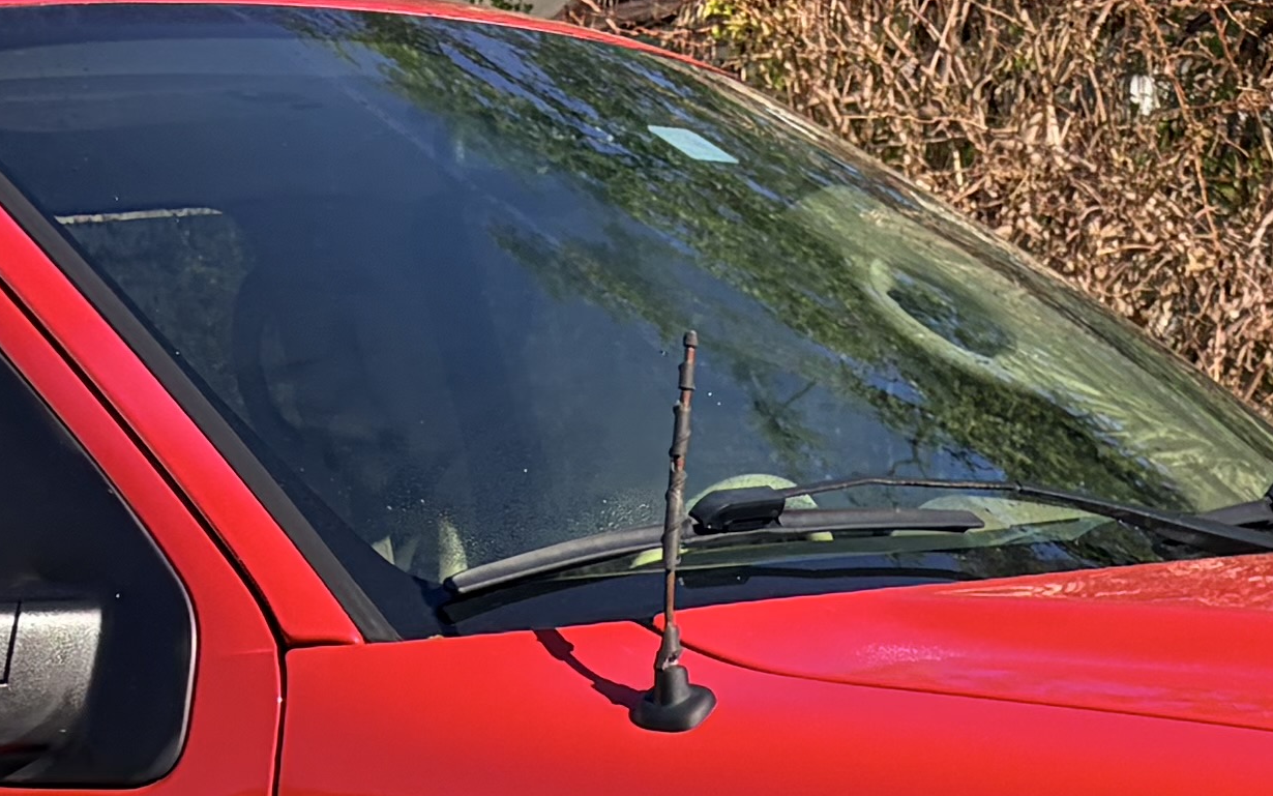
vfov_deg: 9.5
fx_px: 4441
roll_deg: +4.9
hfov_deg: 16.2
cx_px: 247
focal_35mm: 128
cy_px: 1680
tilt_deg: -11.5
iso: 64
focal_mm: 5.96
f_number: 1.6
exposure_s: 1/2538
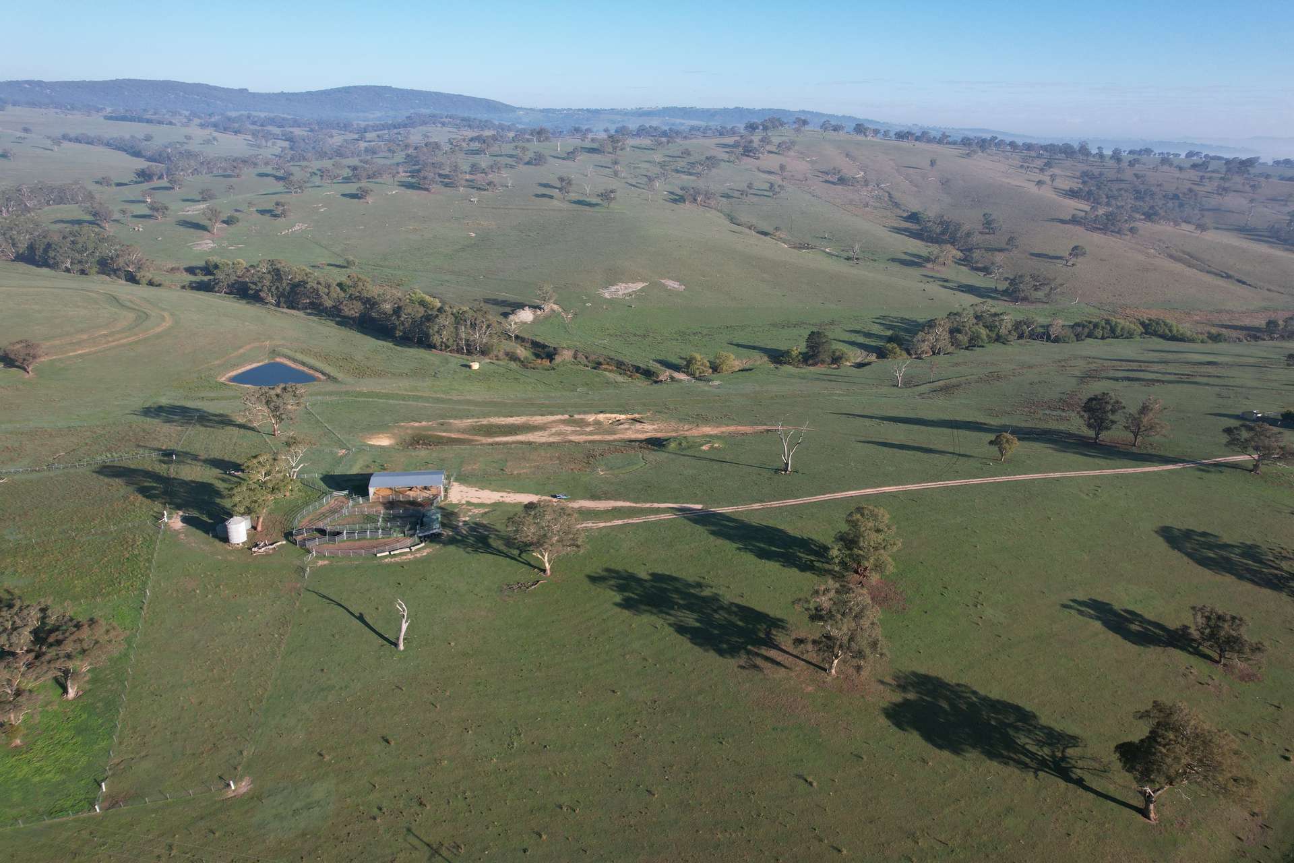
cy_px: 432
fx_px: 791
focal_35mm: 22
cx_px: 647
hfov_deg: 78.6
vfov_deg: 57.2
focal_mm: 8.38
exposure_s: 1/1250
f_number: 2.8
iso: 100
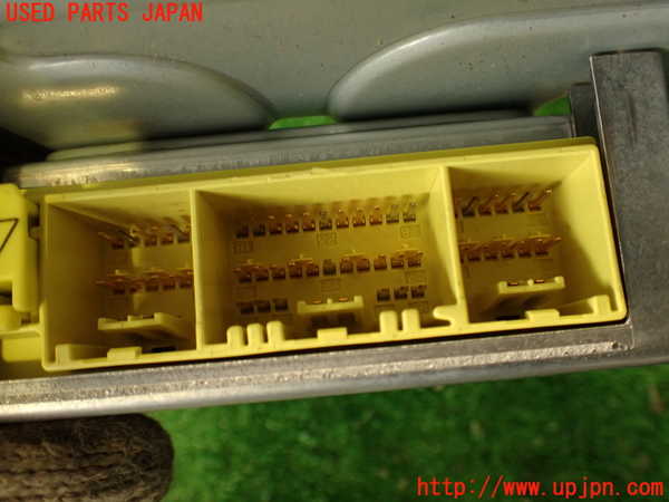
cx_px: 334
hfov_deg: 56.8
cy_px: 251
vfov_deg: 44.2
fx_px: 618
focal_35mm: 32
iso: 200
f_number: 2.4
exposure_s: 1/30
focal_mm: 5.79
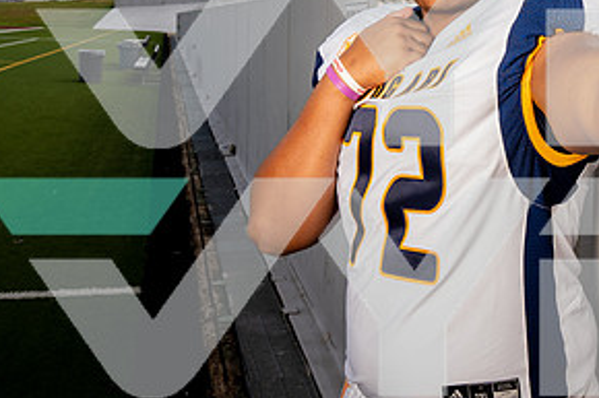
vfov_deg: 24.3
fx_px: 898
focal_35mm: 54
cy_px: 38
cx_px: 506
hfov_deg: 35.3
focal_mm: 27
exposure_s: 1/250
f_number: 8
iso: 125
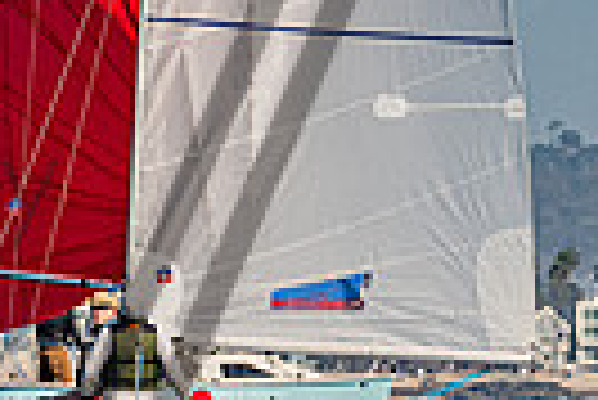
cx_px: -56
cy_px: -78
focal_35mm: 1302
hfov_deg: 1.6
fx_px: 21651
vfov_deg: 1.1
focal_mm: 220
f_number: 5.6
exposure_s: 1/3200
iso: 320
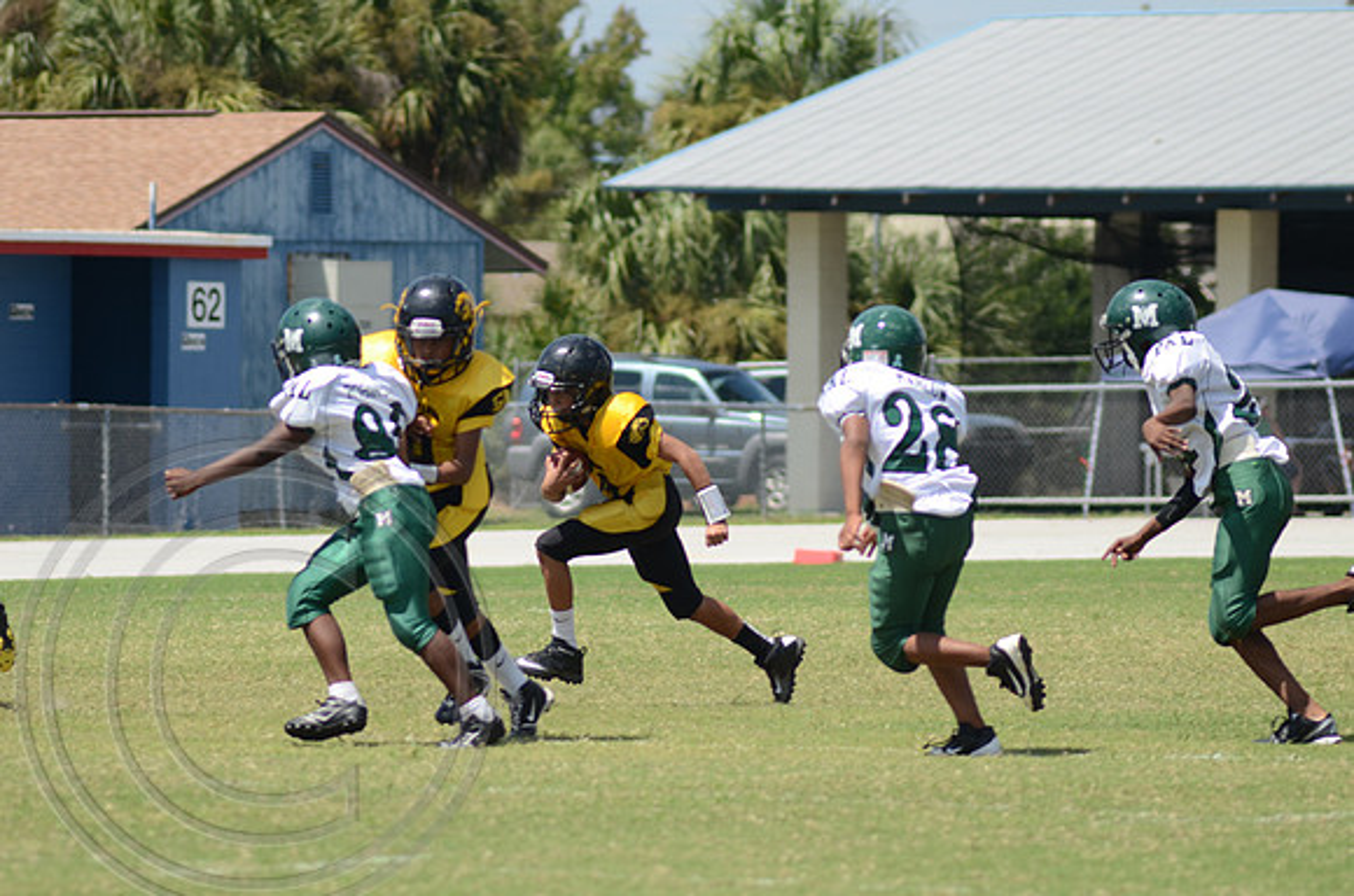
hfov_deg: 5.7
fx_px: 13510
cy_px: 448
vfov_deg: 3.8
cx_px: 677
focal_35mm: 360
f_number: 5.6
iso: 200
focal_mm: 240
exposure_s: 1/800
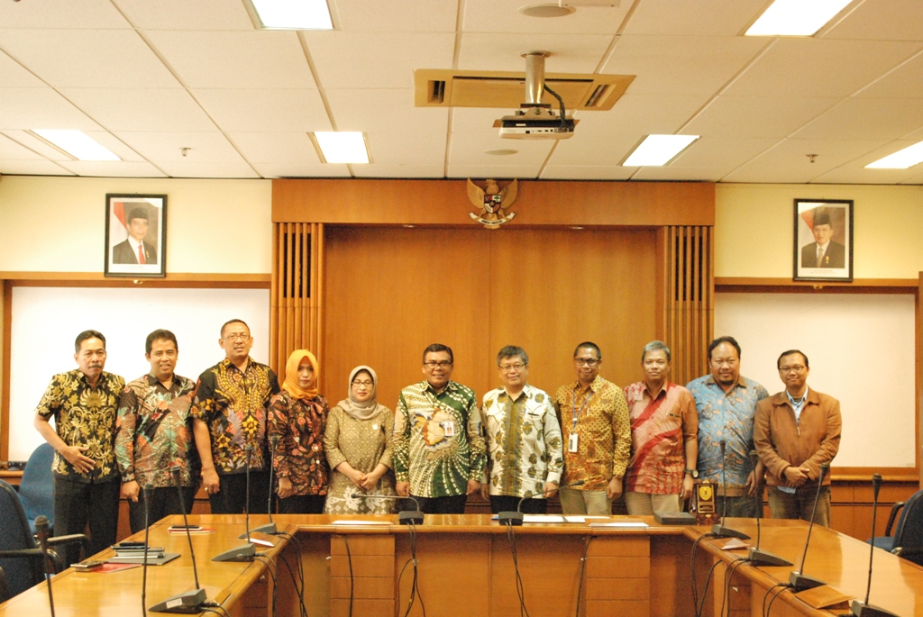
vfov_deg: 23.8
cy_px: 308
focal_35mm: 57
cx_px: 462
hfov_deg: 35.0
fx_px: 1463
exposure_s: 1/40
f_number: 5.3
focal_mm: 38
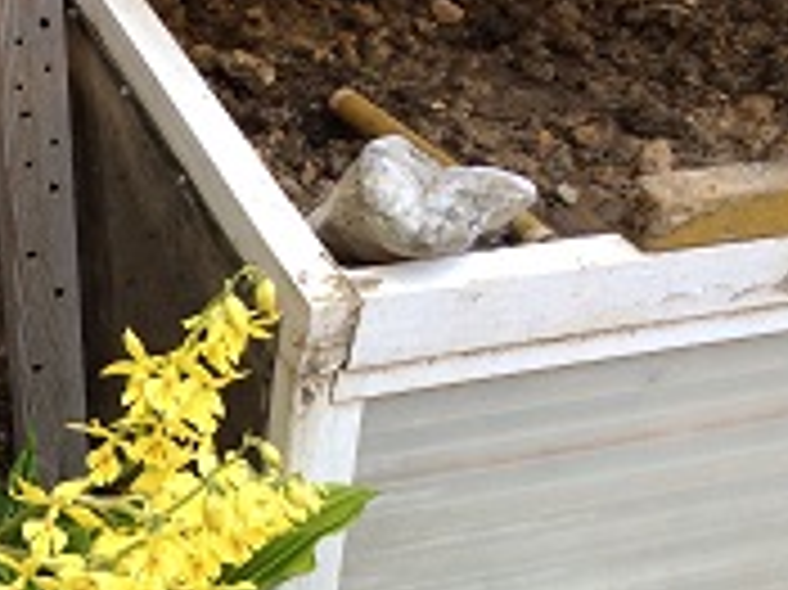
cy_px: 642
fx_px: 1615
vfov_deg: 19.8
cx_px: -43
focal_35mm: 71
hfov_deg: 25.7
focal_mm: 3.3
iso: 32
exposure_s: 1/50
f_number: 2.4
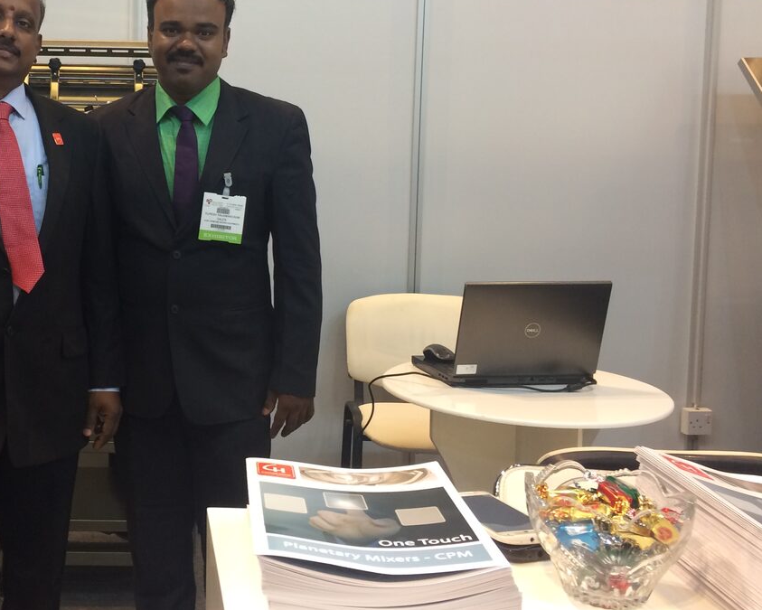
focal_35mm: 47
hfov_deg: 37.8
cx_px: 130
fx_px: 1060
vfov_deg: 31.8
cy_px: 192
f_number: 2.2
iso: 100
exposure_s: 1/33
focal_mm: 4.15
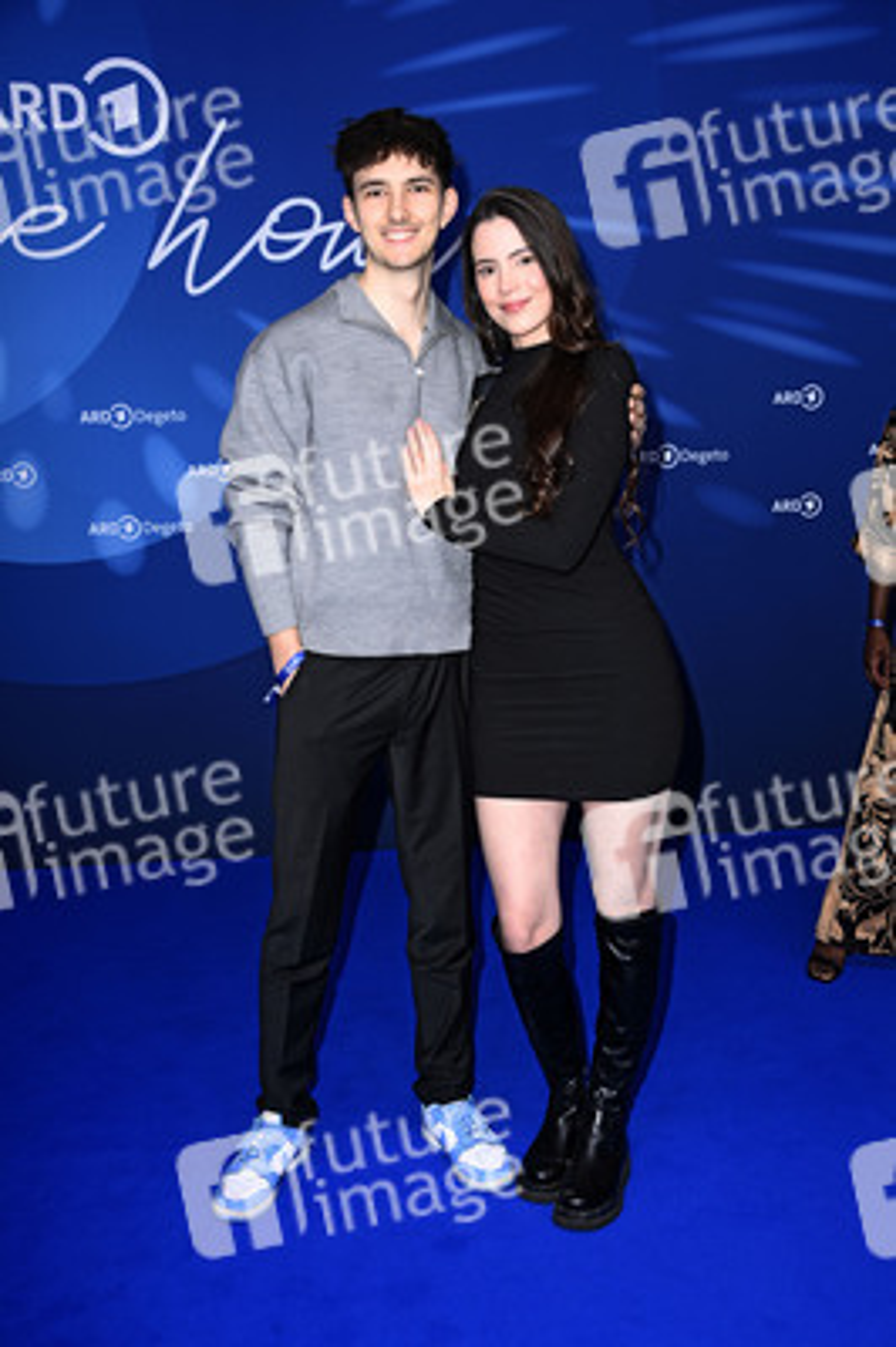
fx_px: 1496
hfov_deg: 33.3
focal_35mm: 40
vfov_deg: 48.5
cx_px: 448
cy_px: 674
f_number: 6.3
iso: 640
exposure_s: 1/250
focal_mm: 40
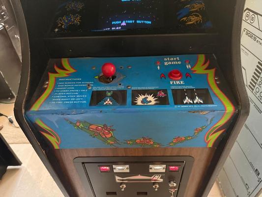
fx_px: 182
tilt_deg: -38.9
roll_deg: +1.9
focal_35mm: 24
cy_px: 98
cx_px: 131
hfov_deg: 71.6
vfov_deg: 56.8
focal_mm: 6.76
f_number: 1.78
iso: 1000
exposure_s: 1/30
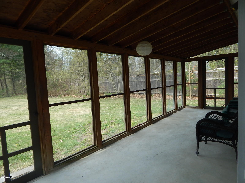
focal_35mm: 22
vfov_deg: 61.1
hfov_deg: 76.4
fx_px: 156
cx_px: 122
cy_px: 92
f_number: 3
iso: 125
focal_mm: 4
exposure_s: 1/320
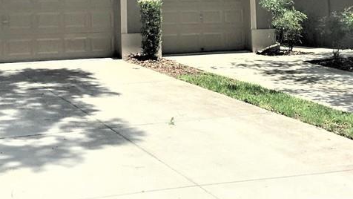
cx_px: 165
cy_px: -38
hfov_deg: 31.0
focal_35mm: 68
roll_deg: -0.6
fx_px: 637
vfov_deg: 17.0
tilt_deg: +4.8
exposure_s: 1/1980
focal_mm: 4.15
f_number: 2.2
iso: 32
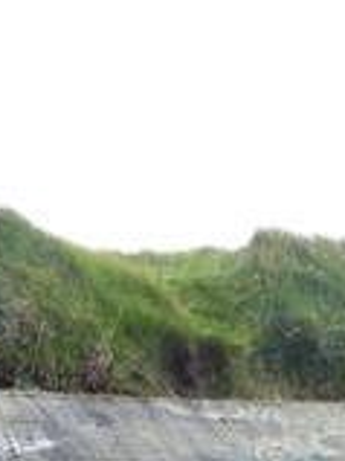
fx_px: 2196
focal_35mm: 165
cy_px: 603
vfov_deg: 11.7
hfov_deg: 8.9
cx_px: 420
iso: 160
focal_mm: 7.4
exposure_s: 1/200
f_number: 4
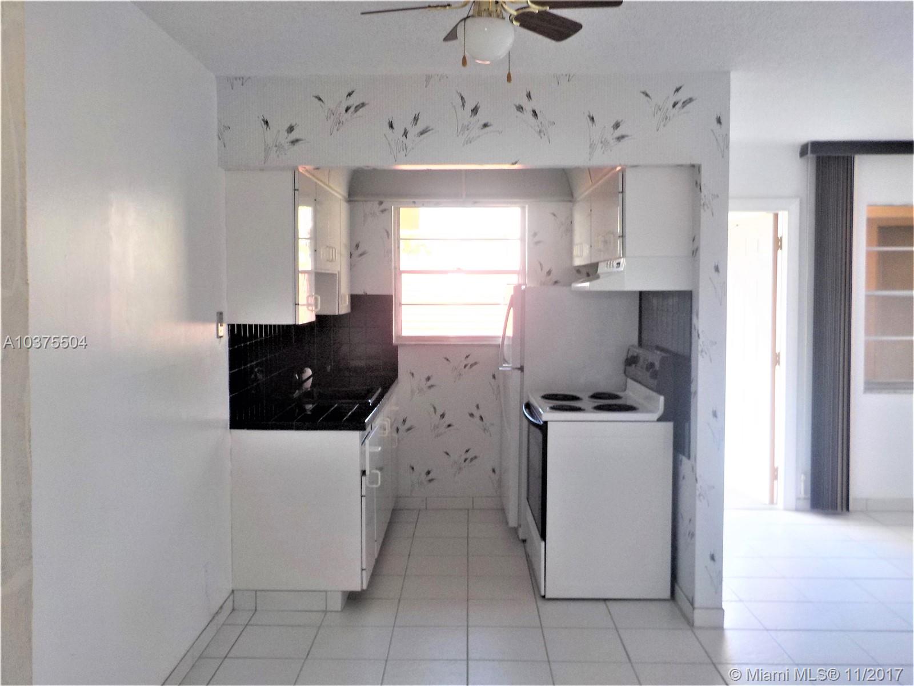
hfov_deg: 60.0
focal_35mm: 30
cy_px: 343
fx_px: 792
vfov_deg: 46.8
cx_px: 457
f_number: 3.3
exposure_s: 1/30
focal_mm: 4.1
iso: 125
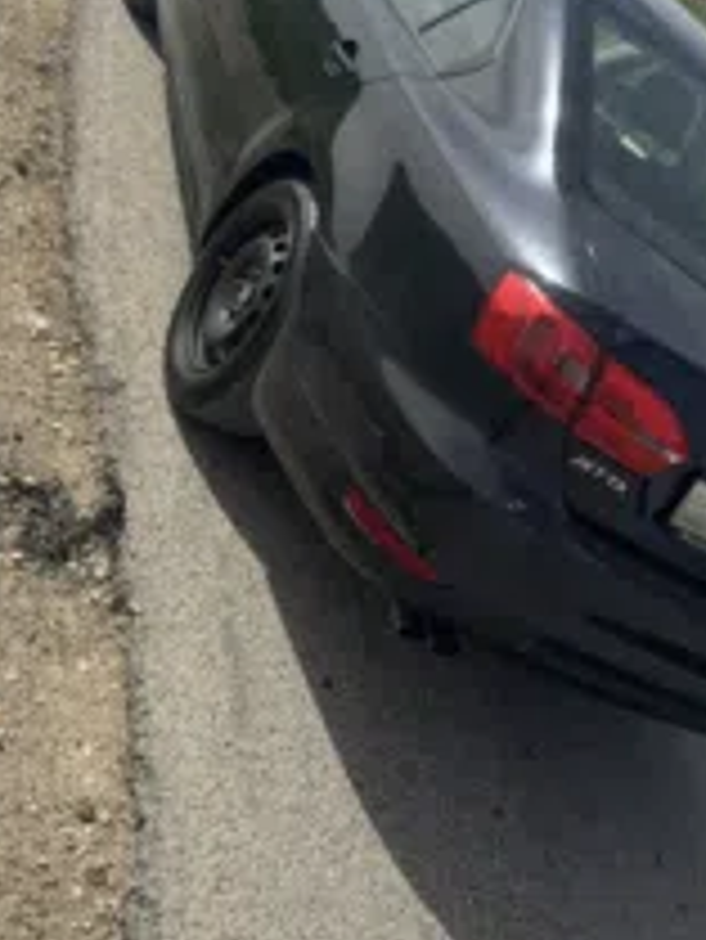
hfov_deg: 31.0
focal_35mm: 46
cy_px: 400
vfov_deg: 41.1
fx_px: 1250
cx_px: 535
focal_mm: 6.76
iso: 80
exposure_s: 1/5814
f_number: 1.78
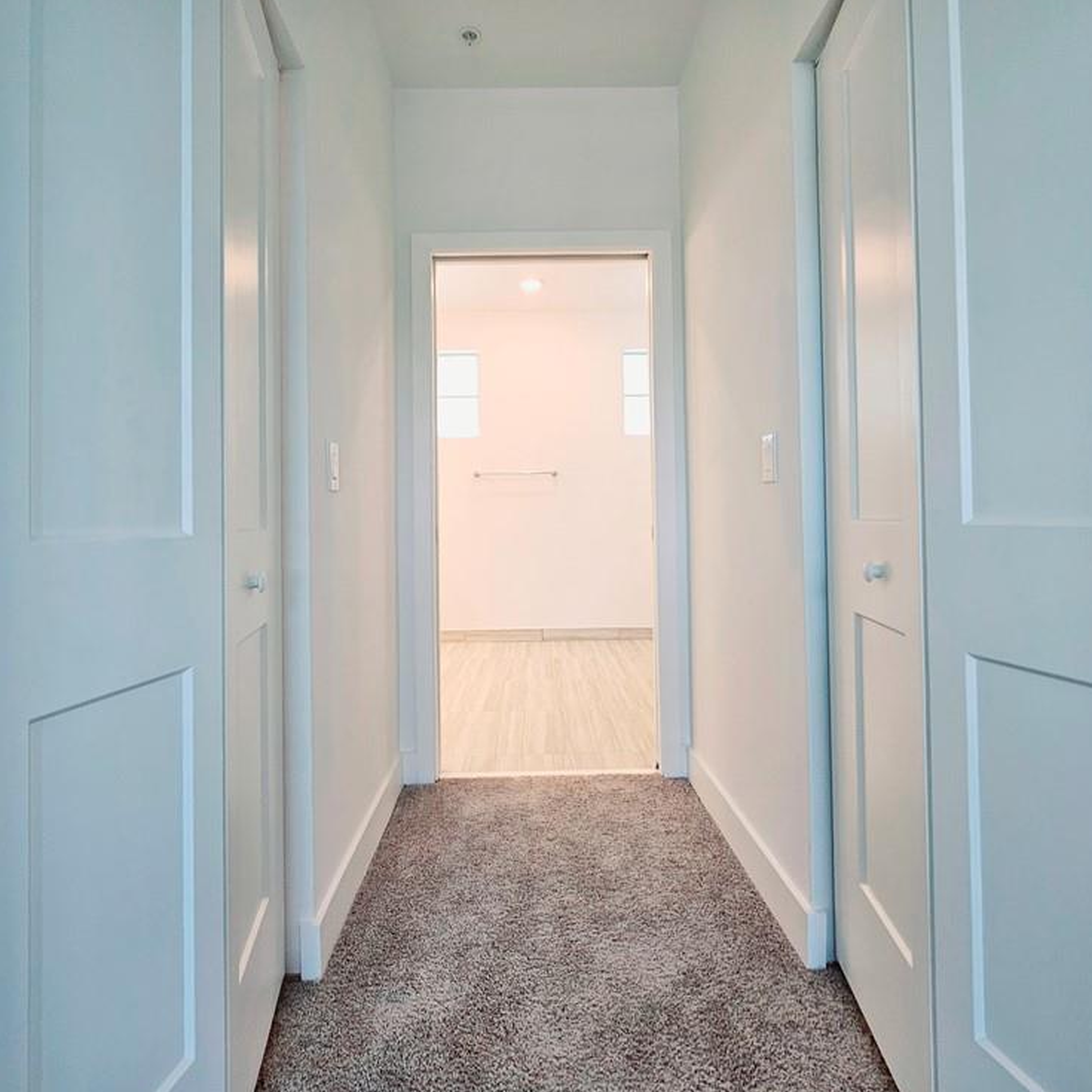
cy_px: 557
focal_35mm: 16
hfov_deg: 87.4
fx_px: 571
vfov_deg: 87.4
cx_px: 542
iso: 64
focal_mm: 2.2
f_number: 2.2
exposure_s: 1/60.2
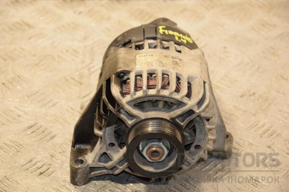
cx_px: 144
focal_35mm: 120
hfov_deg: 17.1
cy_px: 96
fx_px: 963
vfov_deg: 11.4
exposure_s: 1/125
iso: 800
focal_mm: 80
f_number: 5.3
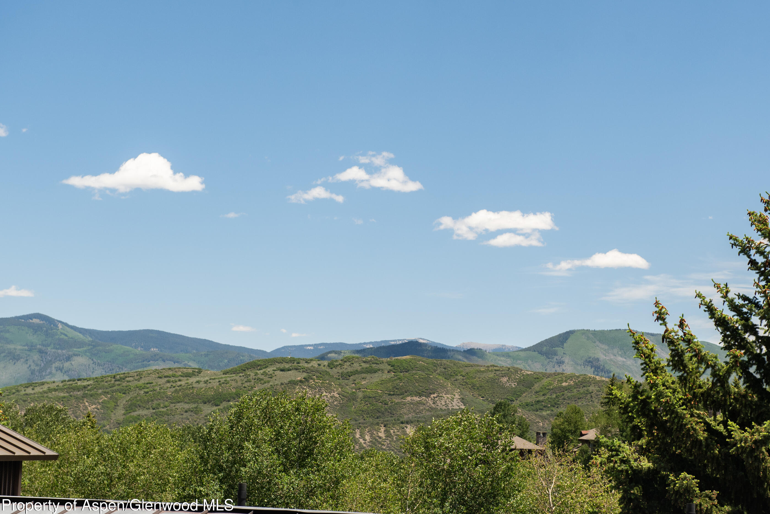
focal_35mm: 75
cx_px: 362
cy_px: 255
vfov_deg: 18.2
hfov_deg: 27.0
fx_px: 1605
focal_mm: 70
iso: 320
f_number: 7.1
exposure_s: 1/500
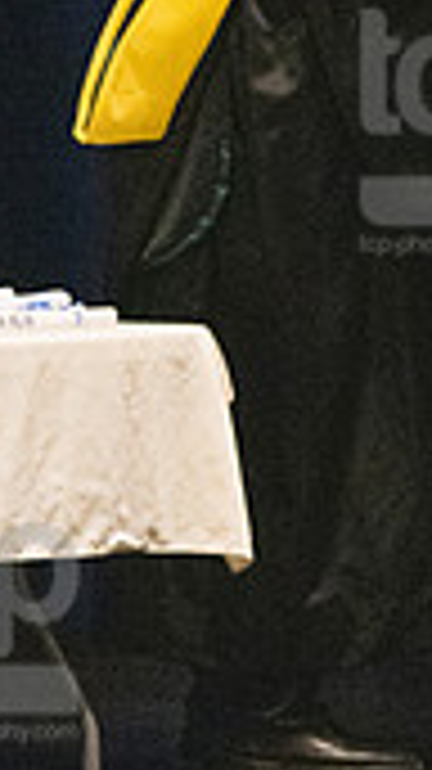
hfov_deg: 2.4
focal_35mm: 515
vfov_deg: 4.2
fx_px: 10503
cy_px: 131
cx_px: 466
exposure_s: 1/400
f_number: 3.2
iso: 10000
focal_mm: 125
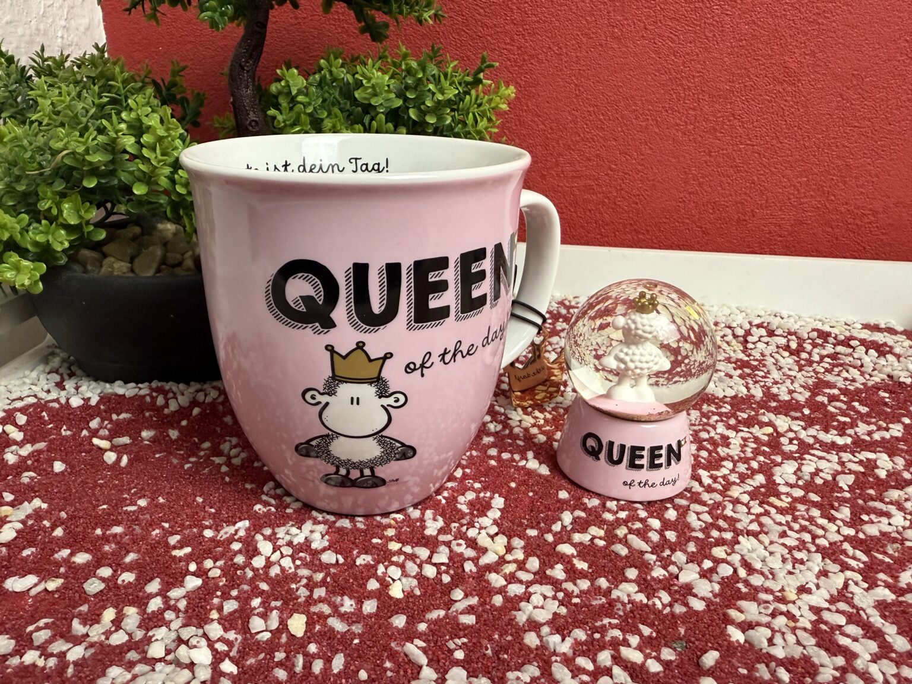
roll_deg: -1.5
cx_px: 456
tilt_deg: -21.9
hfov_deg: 71.6
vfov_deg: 56.8
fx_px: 632
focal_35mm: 24
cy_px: 342
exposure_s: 1/50
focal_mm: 2.22
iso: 250
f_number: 2.2
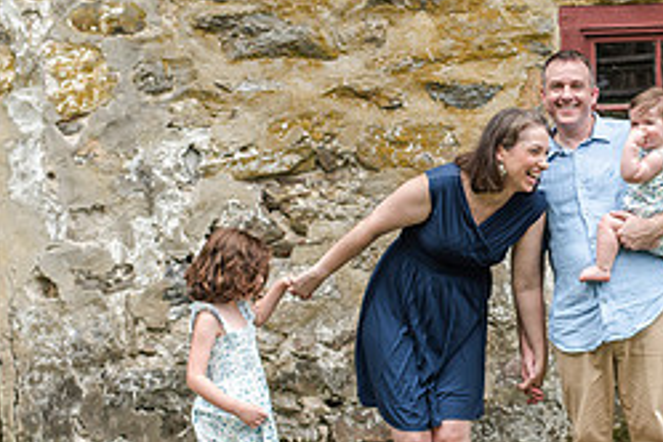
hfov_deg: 16.4
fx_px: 2265
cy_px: 238
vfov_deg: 11.1
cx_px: 589
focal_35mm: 123
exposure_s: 1/3200
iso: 640
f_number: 3.2
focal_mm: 50
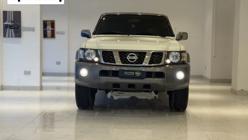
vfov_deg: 22.6
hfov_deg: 39.2
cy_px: 61
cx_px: 123
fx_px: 349
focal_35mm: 53
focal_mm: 6.76
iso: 80
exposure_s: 1/100
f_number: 1.78
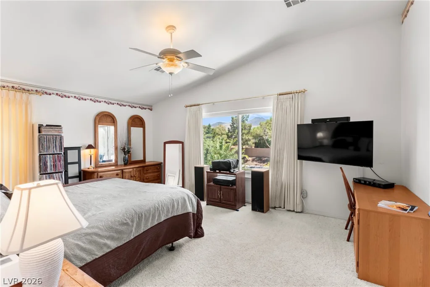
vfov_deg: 70.5
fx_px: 203
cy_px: 144
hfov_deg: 93.3
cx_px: 215
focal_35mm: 17
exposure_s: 1/20
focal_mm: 17
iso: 400
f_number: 8
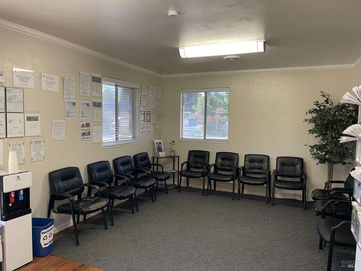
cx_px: 180
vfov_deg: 54.9
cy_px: 136
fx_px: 261
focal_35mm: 25
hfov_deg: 69.4
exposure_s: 1/60
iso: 80
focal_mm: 5.1
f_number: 1.6
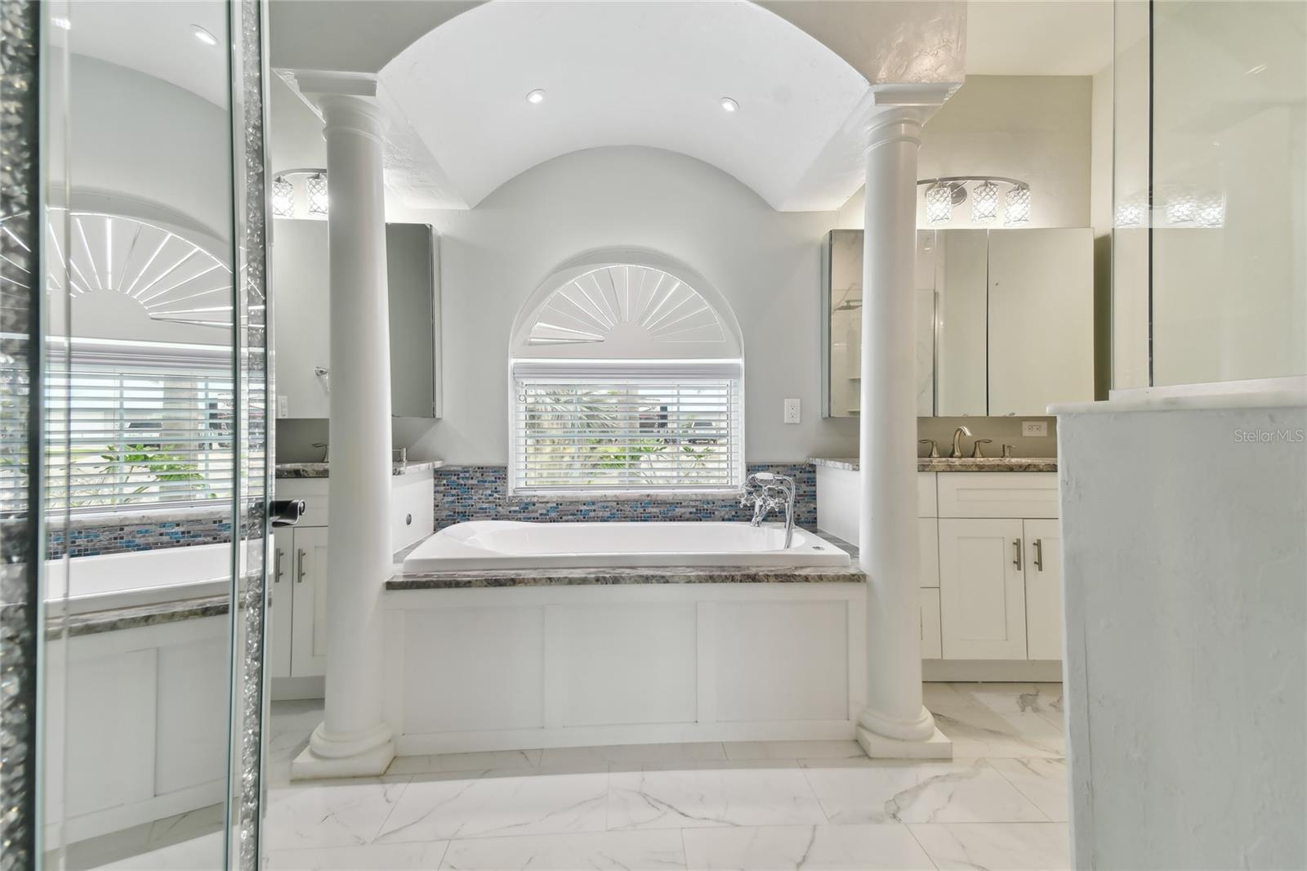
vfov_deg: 77.3
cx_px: 654
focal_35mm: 15
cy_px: 436
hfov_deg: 100.4
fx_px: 544
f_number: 7.1
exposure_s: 1/13
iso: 100
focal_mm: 10
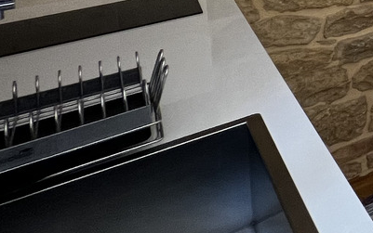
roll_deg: +1.2
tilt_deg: -3.2
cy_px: -176
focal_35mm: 55
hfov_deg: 20.4
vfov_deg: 18.7
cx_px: 718
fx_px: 559
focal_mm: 1.57
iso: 125
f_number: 1.8
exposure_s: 1/100
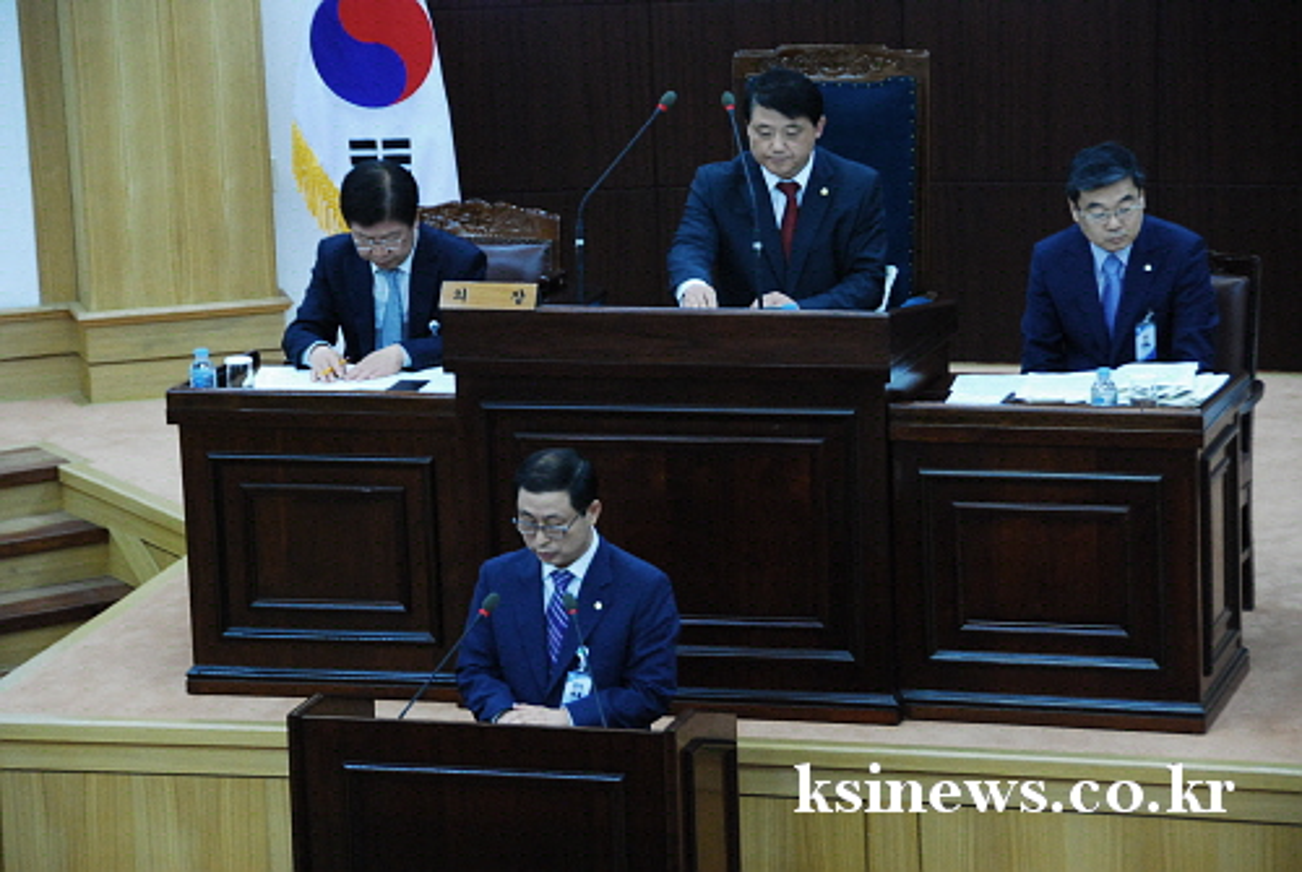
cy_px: 436
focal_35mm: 142
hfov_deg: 14.4
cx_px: 651
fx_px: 5161
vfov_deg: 9.7
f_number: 5.3
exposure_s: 1/25
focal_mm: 95
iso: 1250
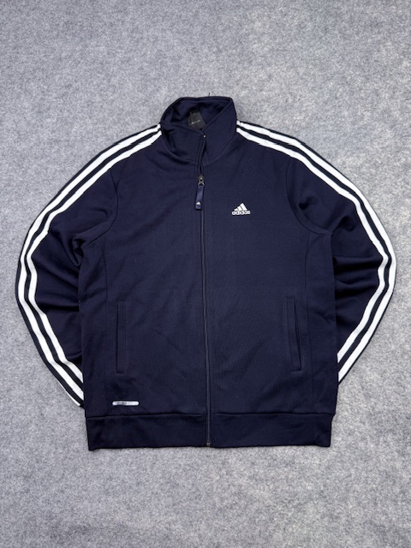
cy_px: 274
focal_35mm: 24
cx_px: 206
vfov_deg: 71.6
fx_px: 380
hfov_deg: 56.8
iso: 64
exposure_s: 1/100
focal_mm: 6.76
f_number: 1.78
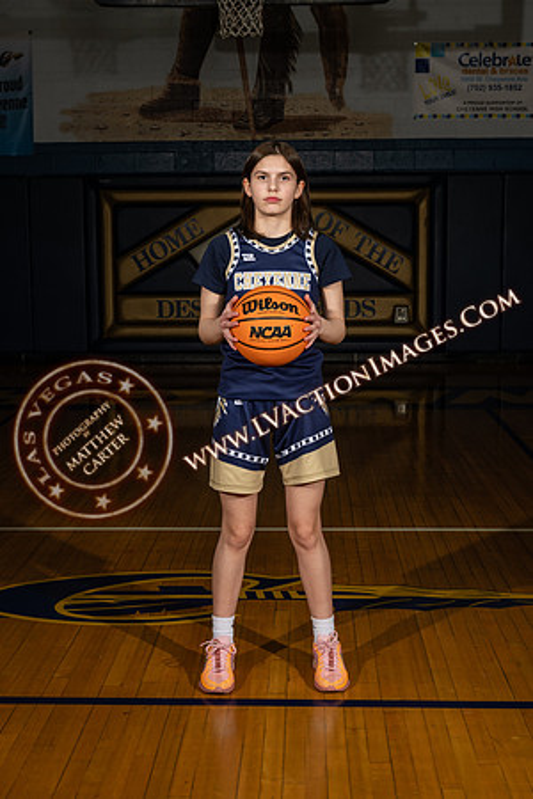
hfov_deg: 24.6
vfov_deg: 36.2
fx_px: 1221
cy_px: 400
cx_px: 266
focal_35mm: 55
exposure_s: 1/200
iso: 64
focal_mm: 55
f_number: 7.1
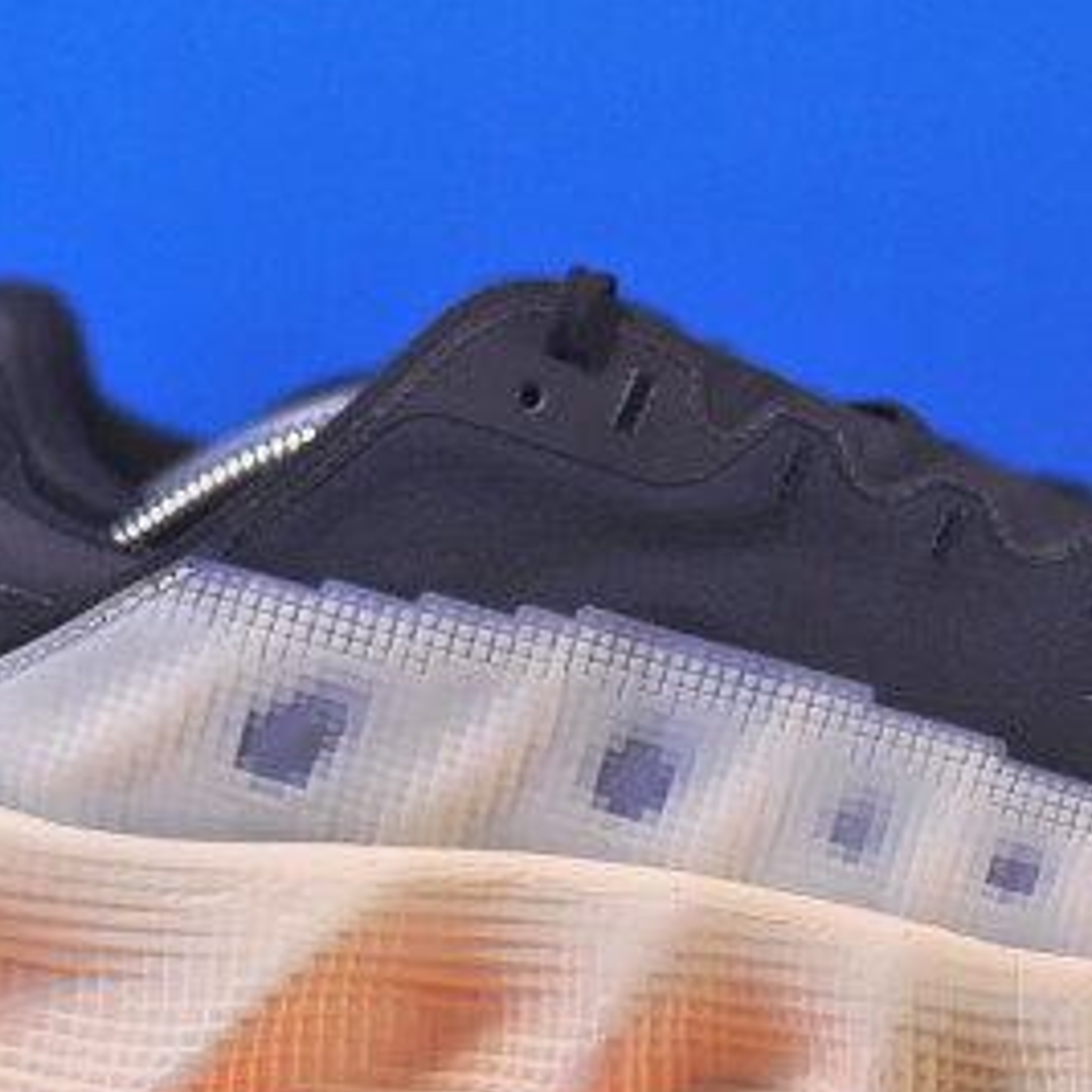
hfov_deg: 9.2
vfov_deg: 9.1
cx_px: 703
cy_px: 329
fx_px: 6817
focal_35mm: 191
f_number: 2.5
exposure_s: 1/320
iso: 250
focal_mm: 50
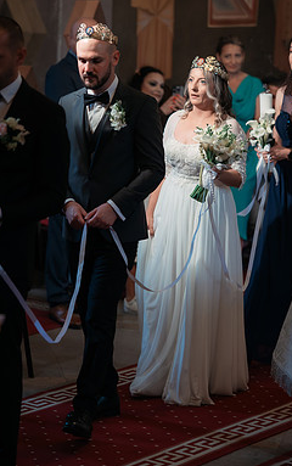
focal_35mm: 131
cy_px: 232
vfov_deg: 15.9
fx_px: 1665
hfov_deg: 10.0
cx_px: 127
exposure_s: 1/250
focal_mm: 85
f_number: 1.8
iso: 1600
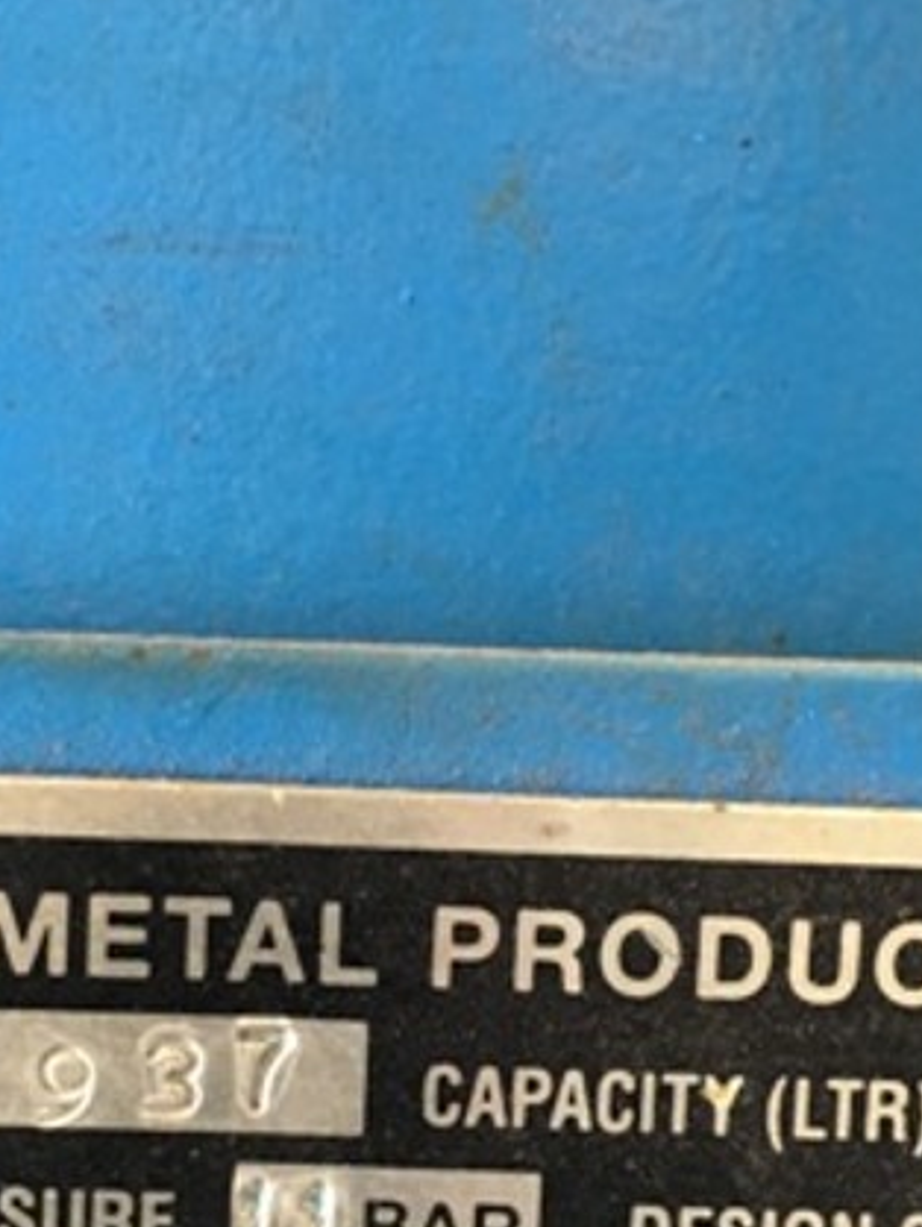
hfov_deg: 20.7
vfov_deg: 27.0
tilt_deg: -5.3
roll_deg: -2.3
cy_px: 931
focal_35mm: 71
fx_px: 2519
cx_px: 302
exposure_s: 1/20
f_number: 2.2
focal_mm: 4.15
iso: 200
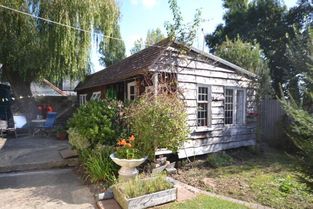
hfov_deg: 73.7
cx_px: 156
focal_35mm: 24
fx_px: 209
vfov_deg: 53.2
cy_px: 104
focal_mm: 16
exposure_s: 1/125
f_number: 5.6
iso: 100
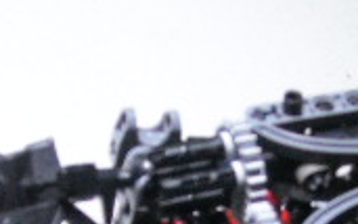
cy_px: 295
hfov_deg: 15.0
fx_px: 1357
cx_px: 258
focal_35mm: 139
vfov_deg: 9.3
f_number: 2.8
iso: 400
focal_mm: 5.7
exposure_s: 1/60
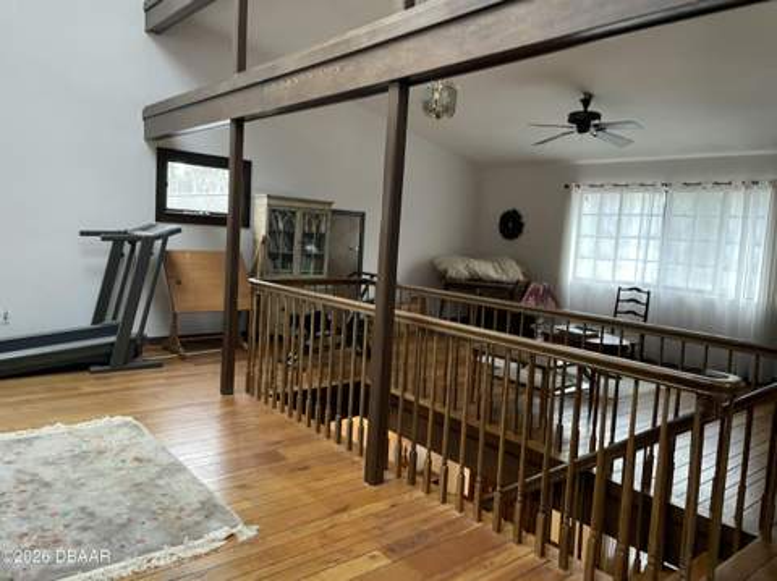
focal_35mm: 26
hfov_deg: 67.4
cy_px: 290
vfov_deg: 53.0
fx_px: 583
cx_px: 388
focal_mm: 4.2
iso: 320
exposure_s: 1/60
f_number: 1.6
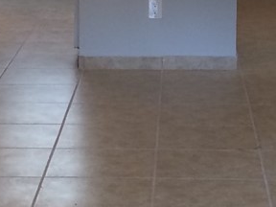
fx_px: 1284
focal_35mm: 161
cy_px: 15
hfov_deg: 12.3
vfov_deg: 9.2
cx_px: 124
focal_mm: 4.15
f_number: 2.2
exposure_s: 1/30
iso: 80
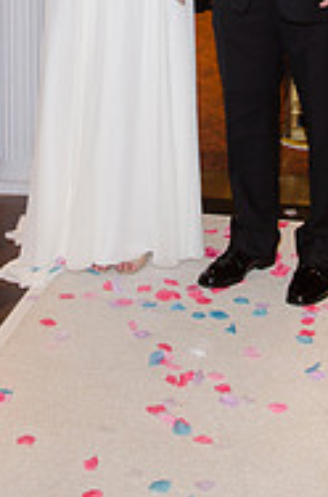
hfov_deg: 14.0
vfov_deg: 19.9
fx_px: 1335
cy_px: -82
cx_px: 159
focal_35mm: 97
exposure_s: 1/60
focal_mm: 27
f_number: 5.6
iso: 400
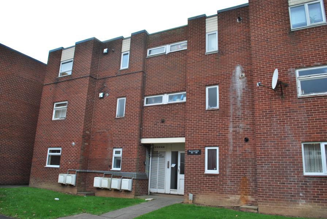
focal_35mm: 27
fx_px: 246
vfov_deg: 48.1
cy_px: 110
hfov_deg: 67.3
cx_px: 164
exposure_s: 1/125
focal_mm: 18
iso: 200
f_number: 5.6
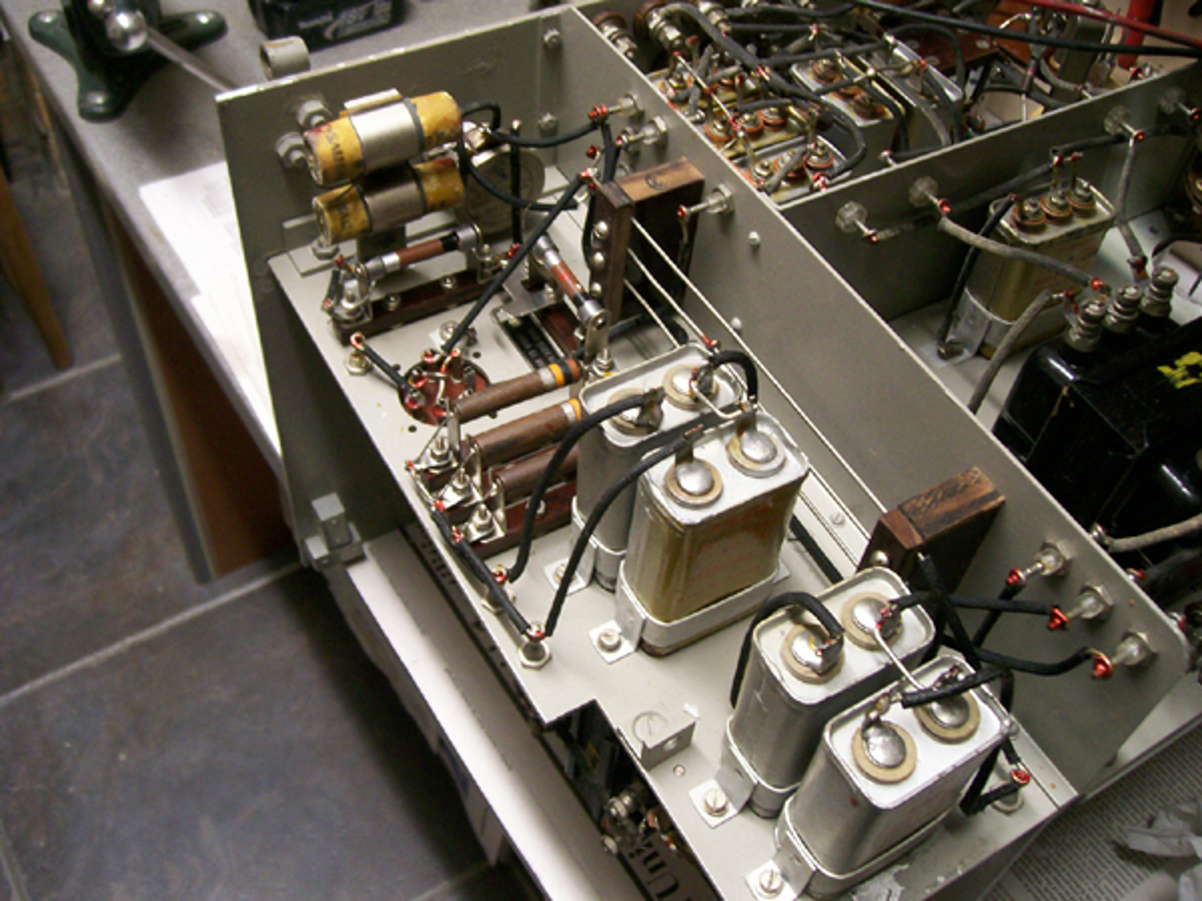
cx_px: 601
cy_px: 450
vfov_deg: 40.7
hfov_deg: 52.6
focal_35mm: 35
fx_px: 1215
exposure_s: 1/9.48
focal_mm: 5.8
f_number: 2.8
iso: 160
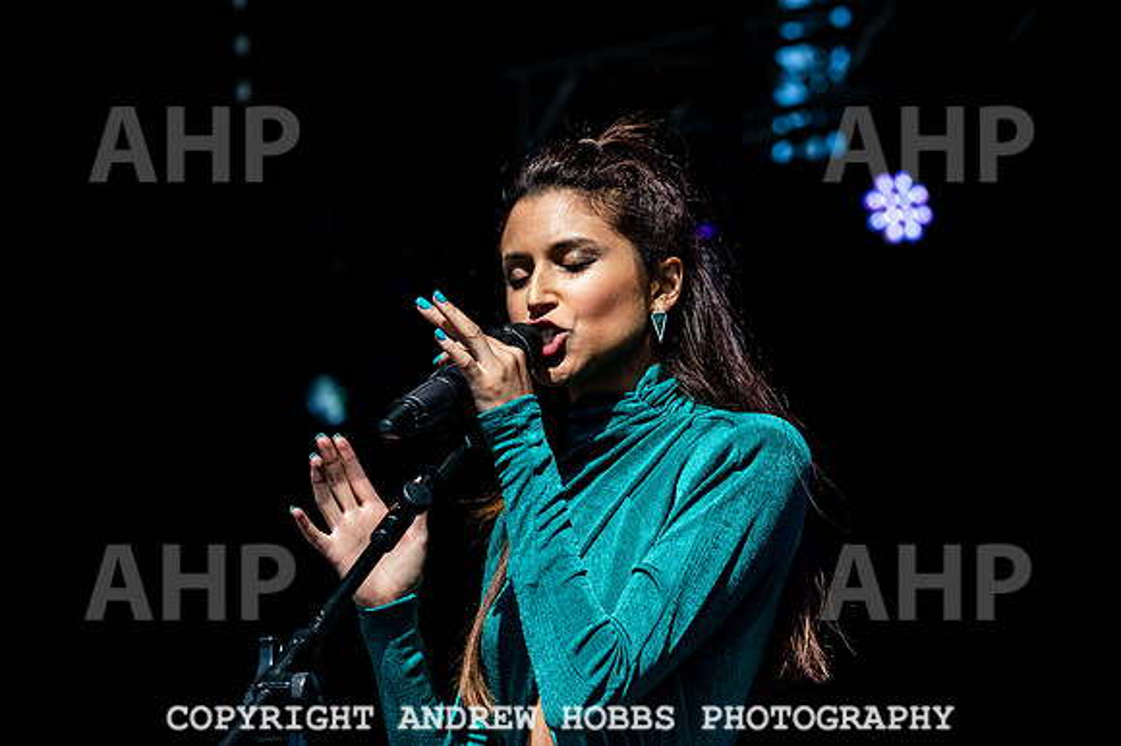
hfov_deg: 14.0
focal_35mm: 146
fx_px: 4549
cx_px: 560
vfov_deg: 9.4
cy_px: 373
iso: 160
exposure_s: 1/400
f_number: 5.6
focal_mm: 135
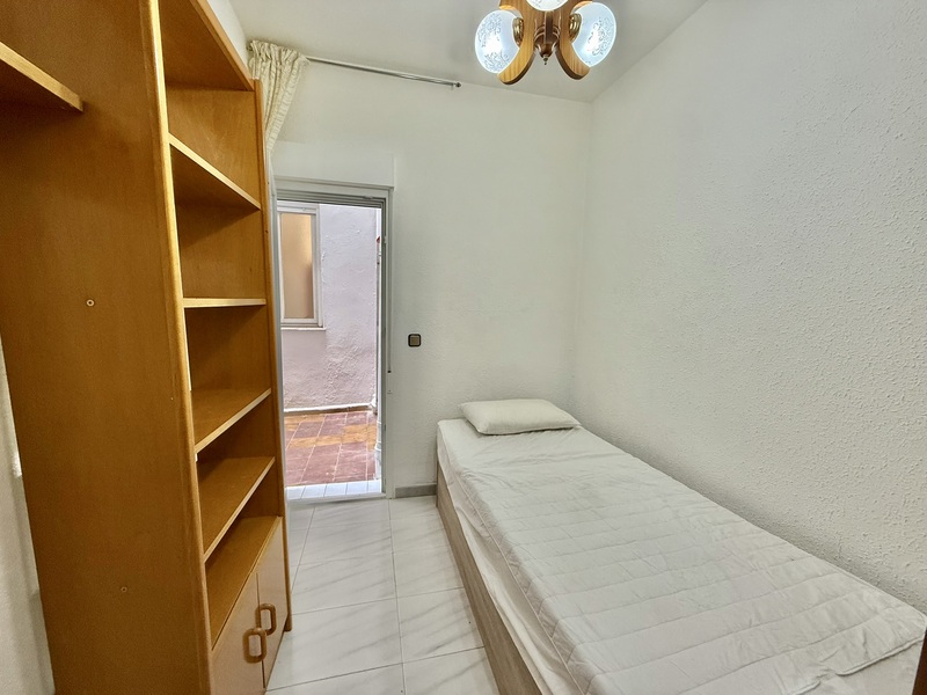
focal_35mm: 14
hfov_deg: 102.1
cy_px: 348
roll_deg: -1.6
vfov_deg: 85.7
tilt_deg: -7.1
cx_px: 464
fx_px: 375
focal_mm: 2.22
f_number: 2.2
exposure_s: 1/100
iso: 250
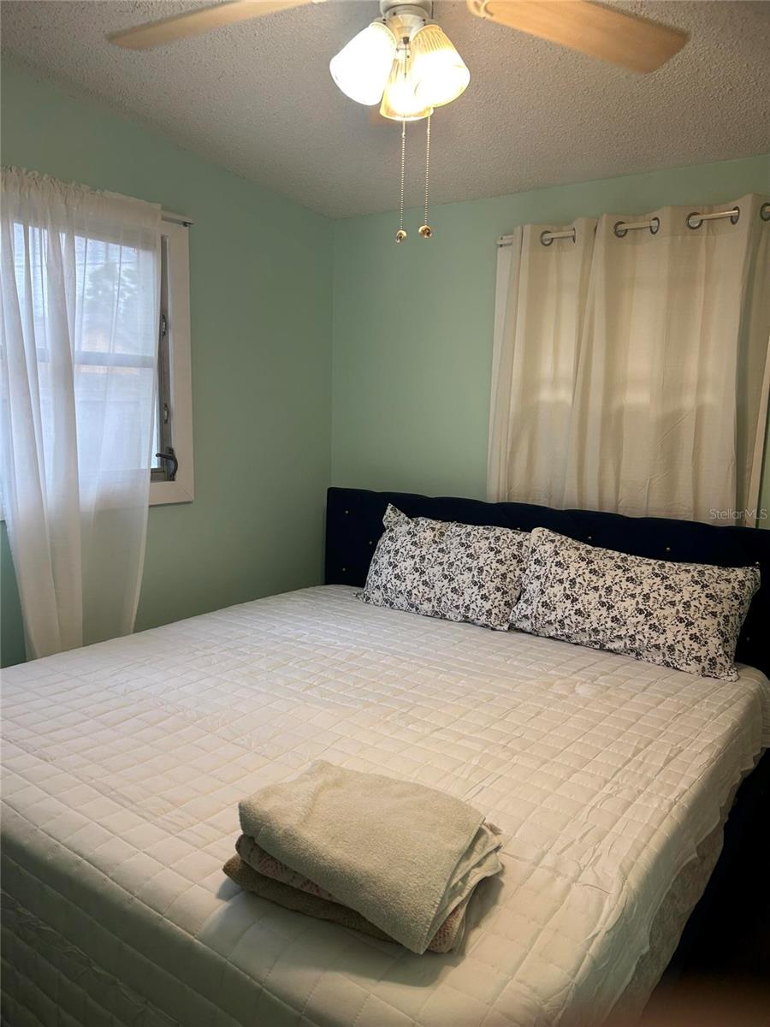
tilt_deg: -7.2
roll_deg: -2.2
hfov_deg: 53.1
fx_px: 771
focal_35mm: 26
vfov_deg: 67.3
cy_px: 514
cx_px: 385
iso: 80
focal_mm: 5.7
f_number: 1.5
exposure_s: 1/120
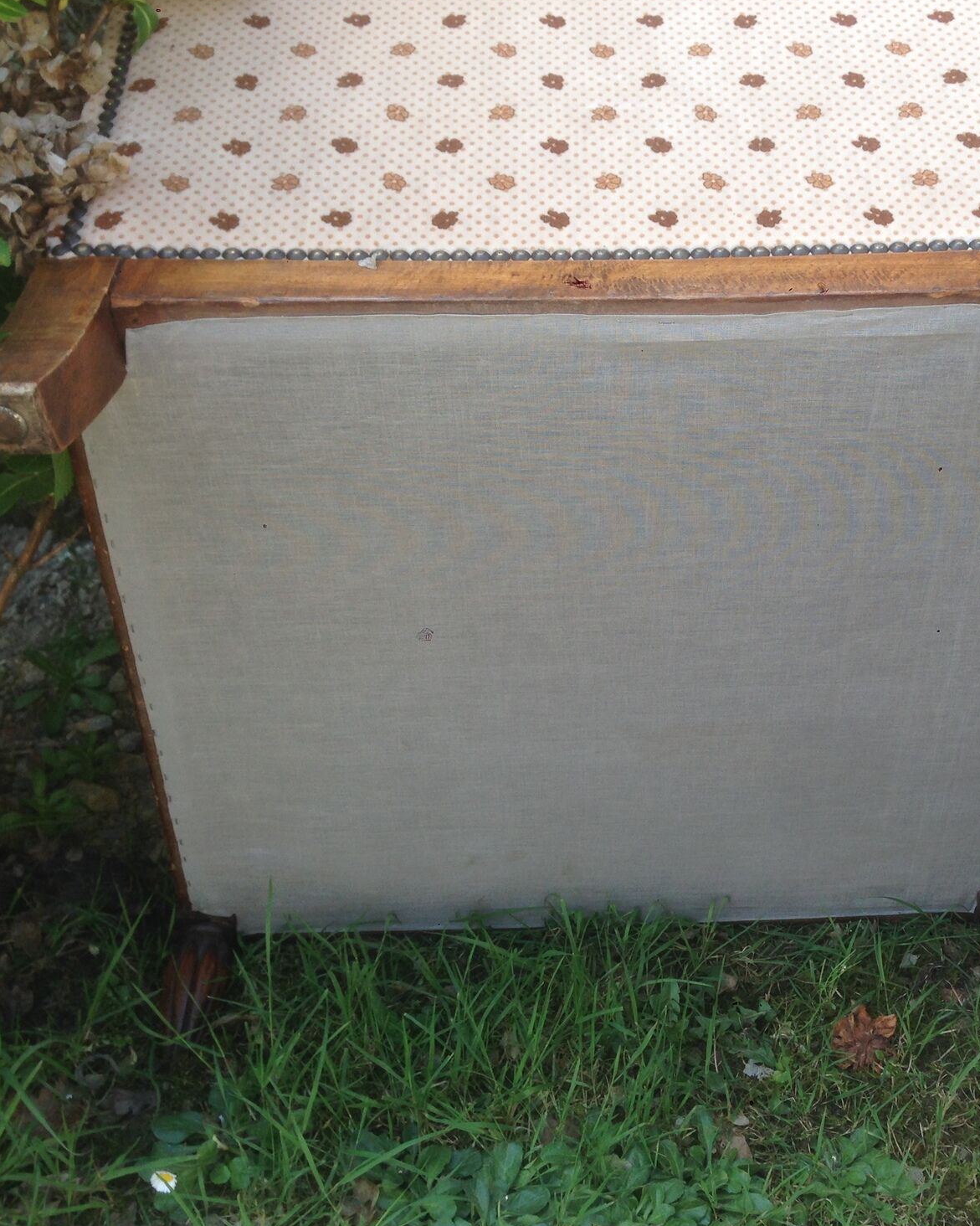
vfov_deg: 42.0
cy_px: 610
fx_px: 1595
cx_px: 675
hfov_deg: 33.8
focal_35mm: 44
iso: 50
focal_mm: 4.12
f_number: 2.4
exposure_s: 1/178
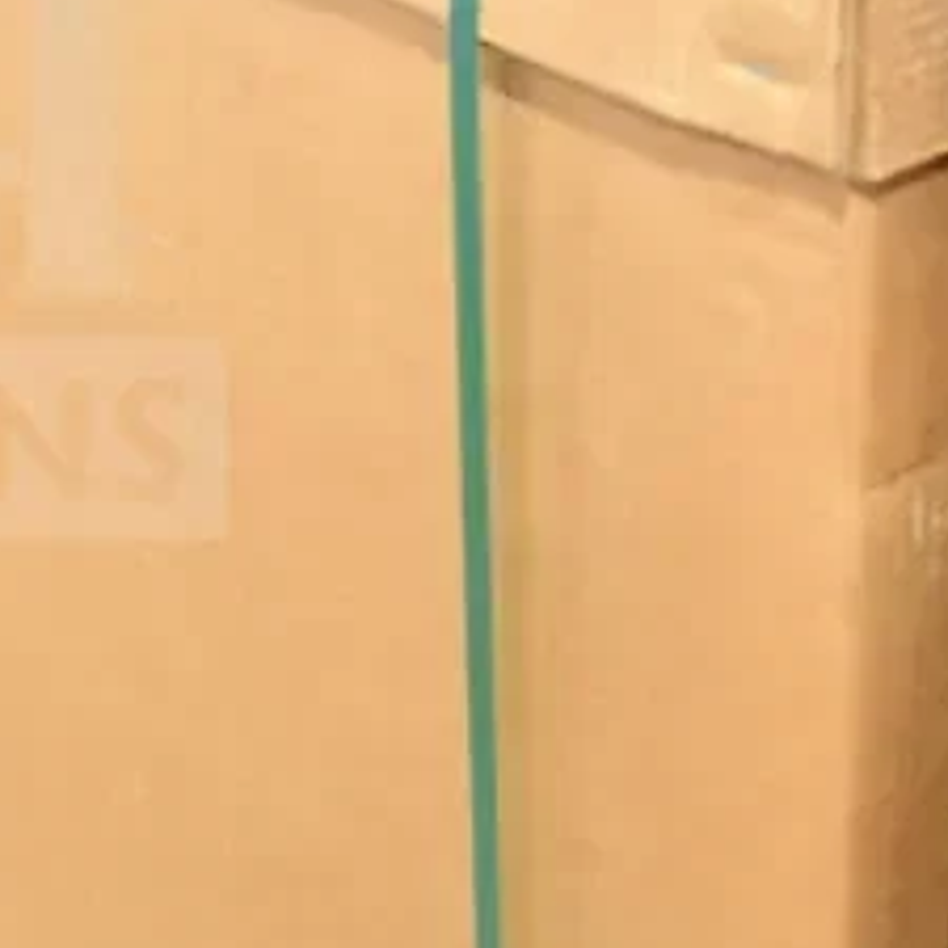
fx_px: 3532
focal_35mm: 114
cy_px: 202
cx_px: -249
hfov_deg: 14.7
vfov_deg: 15.2
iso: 800
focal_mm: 22
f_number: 3.8
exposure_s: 1/40
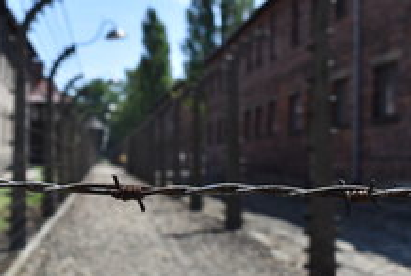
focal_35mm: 77
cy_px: 116
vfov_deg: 17.8
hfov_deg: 26.2
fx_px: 880
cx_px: 141
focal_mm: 28
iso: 110
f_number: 8
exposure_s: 1/250
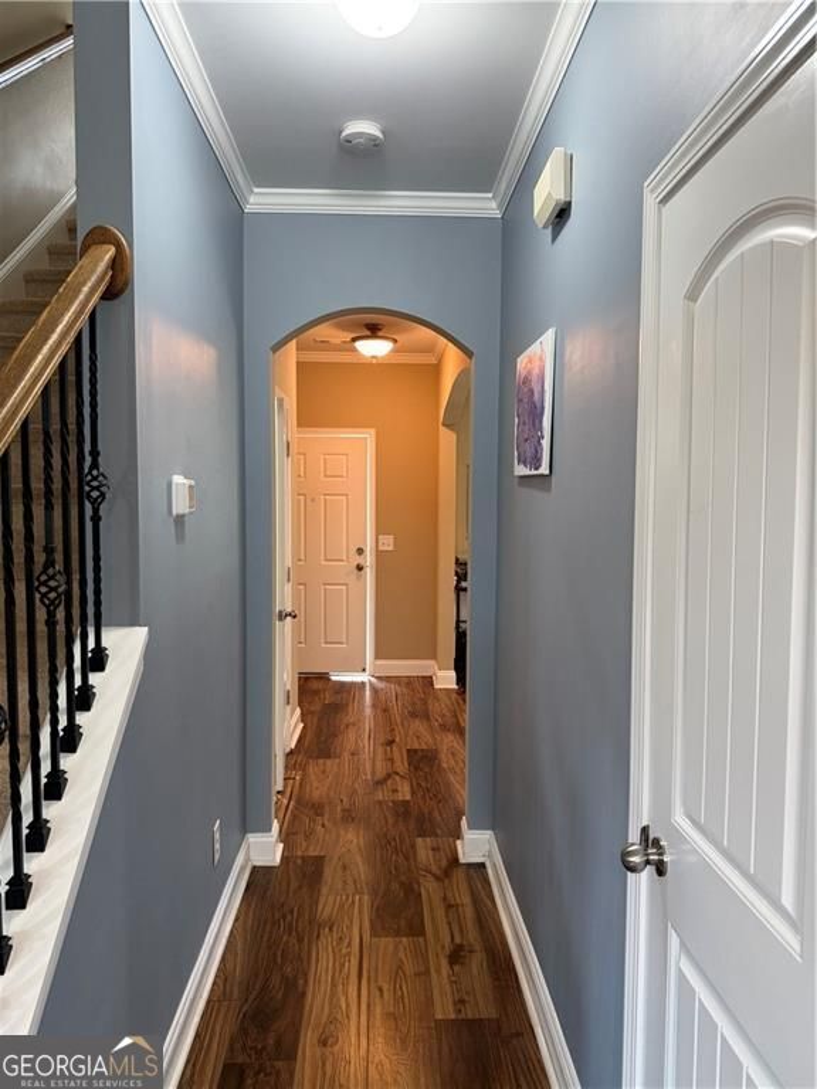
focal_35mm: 24
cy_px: 544
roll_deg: -0.5
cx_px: 408
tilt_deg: -3.1
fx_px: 755
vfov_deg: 71.6
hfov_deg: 56.8
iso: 250
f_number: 1.78
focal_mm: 6.76
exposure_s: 1/60
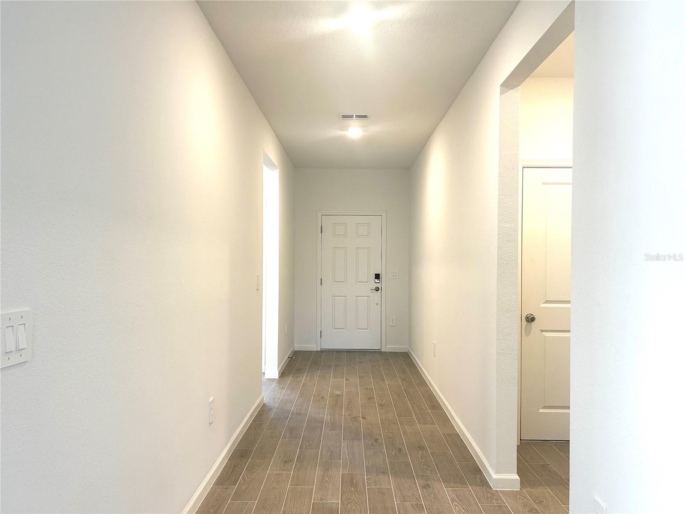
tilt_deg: -0.6
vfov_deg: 53.1
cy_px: 257
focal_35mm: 26
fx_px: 515
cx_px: 342
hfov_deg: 67.3
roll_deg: -0.1
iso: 80
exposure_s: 1/120
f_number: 1.5
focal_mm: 5.7
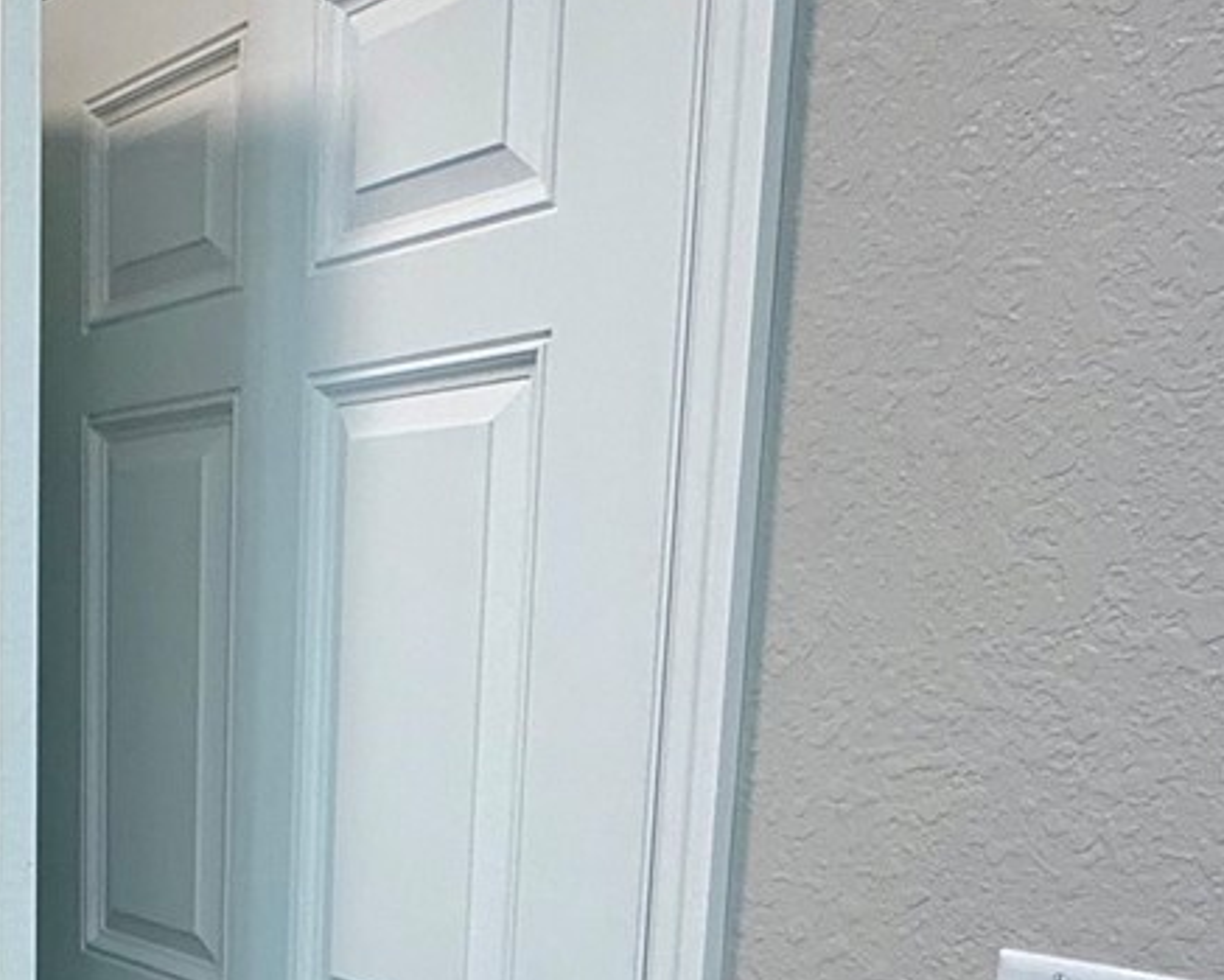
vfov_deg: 28.8
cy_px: 927
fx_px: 1812
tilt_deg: -11.8
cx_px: -272
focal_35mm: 50
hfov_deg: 31.0
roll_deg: +1.9
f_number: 2.2
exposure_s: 1/120
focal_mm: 2.22
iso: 160
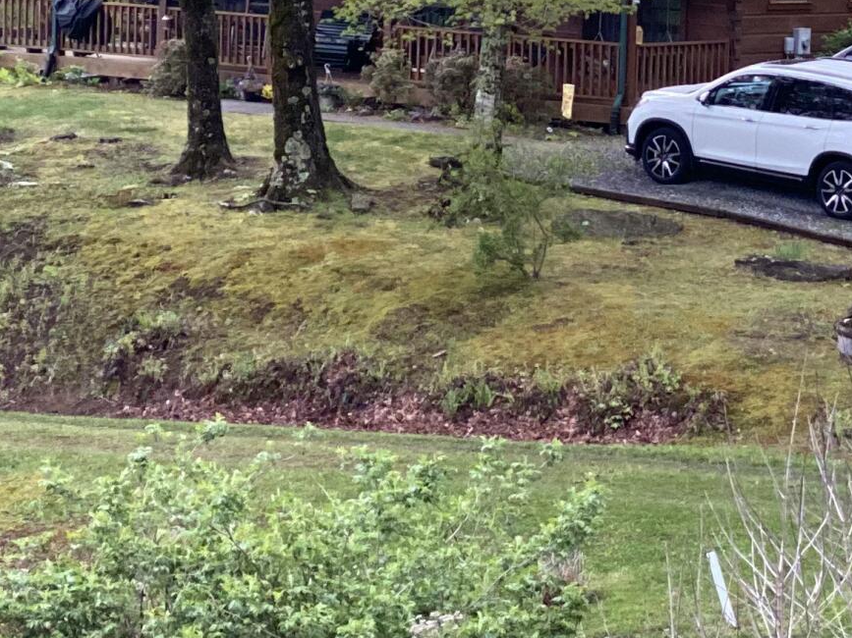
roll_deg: -2.1
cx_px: 654
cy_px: 62
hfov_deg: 11.0
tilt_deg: -3.1
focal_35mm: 180
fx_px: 4430
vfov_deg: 8.2
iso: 160
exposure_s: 1/122
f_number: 2
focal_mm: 6
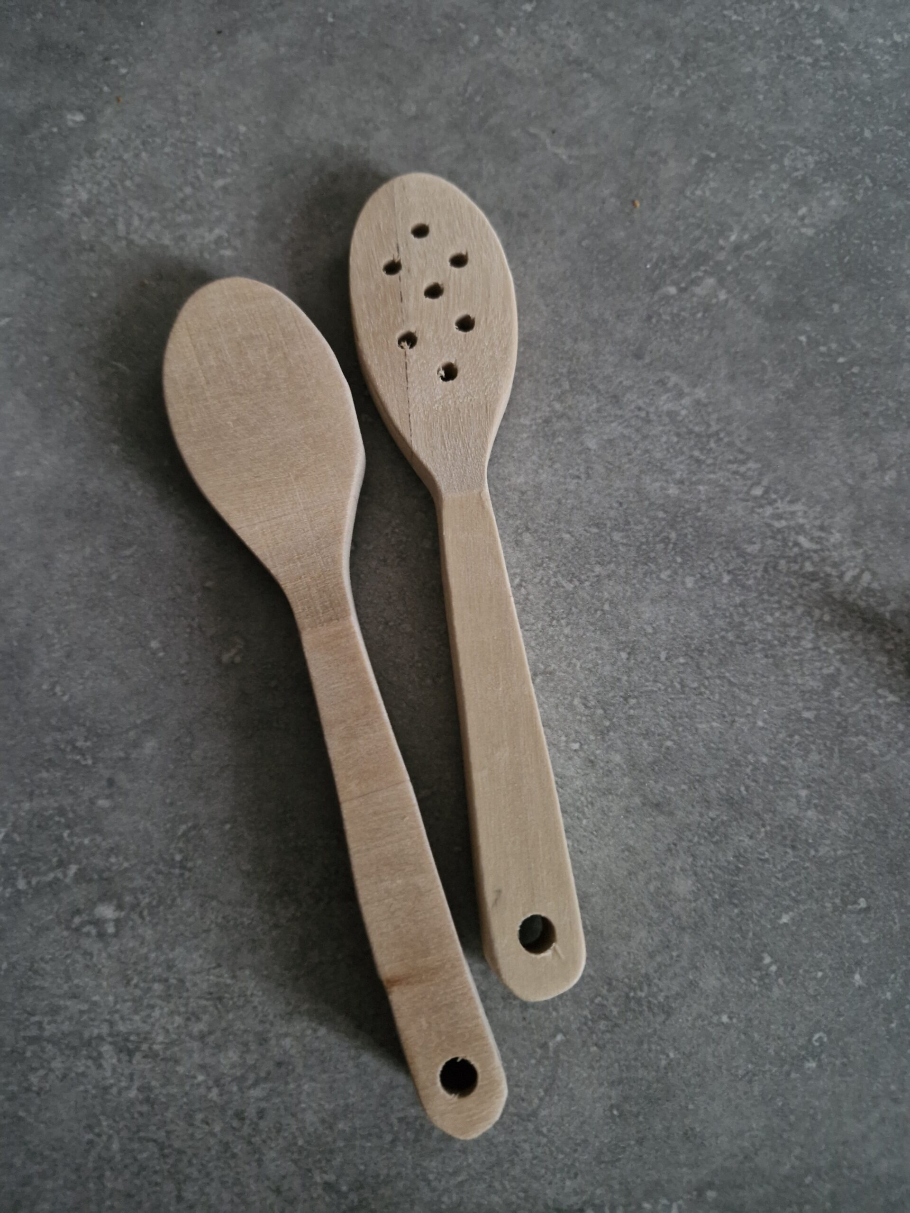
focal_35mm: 23
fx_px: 806
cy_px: 606
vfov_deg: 73.9
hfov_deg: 58.9
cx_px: 455
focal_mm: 5.54
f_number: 1.8
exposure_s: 1/25
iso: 1250
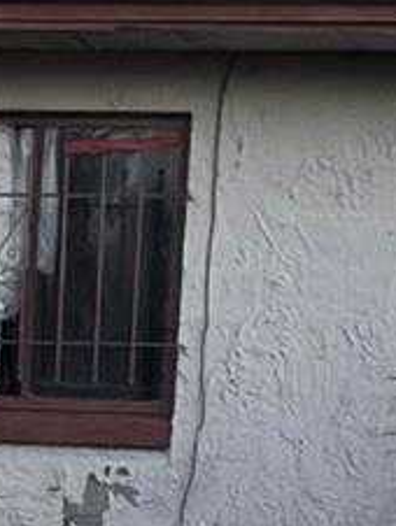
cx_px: -440
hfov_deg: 5.3
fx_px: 4202
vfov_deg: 7.1
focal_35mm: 276
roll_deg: -4.5
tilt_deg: +1.0
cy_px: 642
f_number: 1.6
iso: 400
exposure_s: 1/9
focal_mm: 5.96
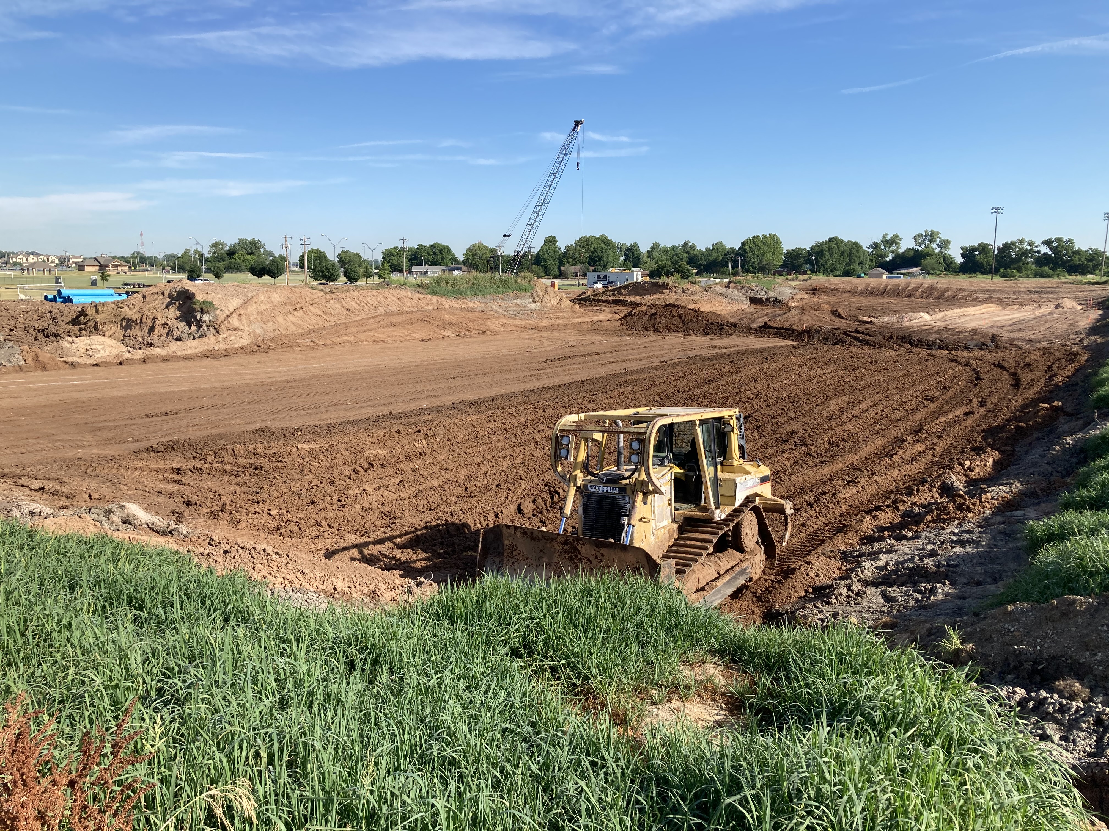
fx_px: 897
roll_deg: -0.7
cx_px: 554
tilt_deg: -7.6
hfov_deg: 63.4
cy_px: 416
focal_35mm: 28
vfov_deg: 49.7
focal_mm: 3.99
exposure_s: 1/1389
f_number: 1.8
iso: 20
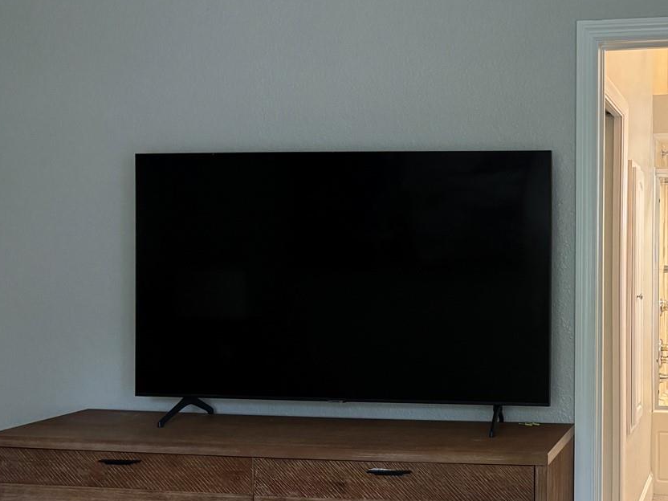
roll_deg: -0.2
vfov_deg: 29.1
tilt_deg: -0.7
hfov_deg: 36.4
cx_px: 570
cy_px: 281
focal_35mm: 50
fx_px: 965
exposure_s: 1/60
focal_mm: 5.96
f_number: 1.6
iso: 320
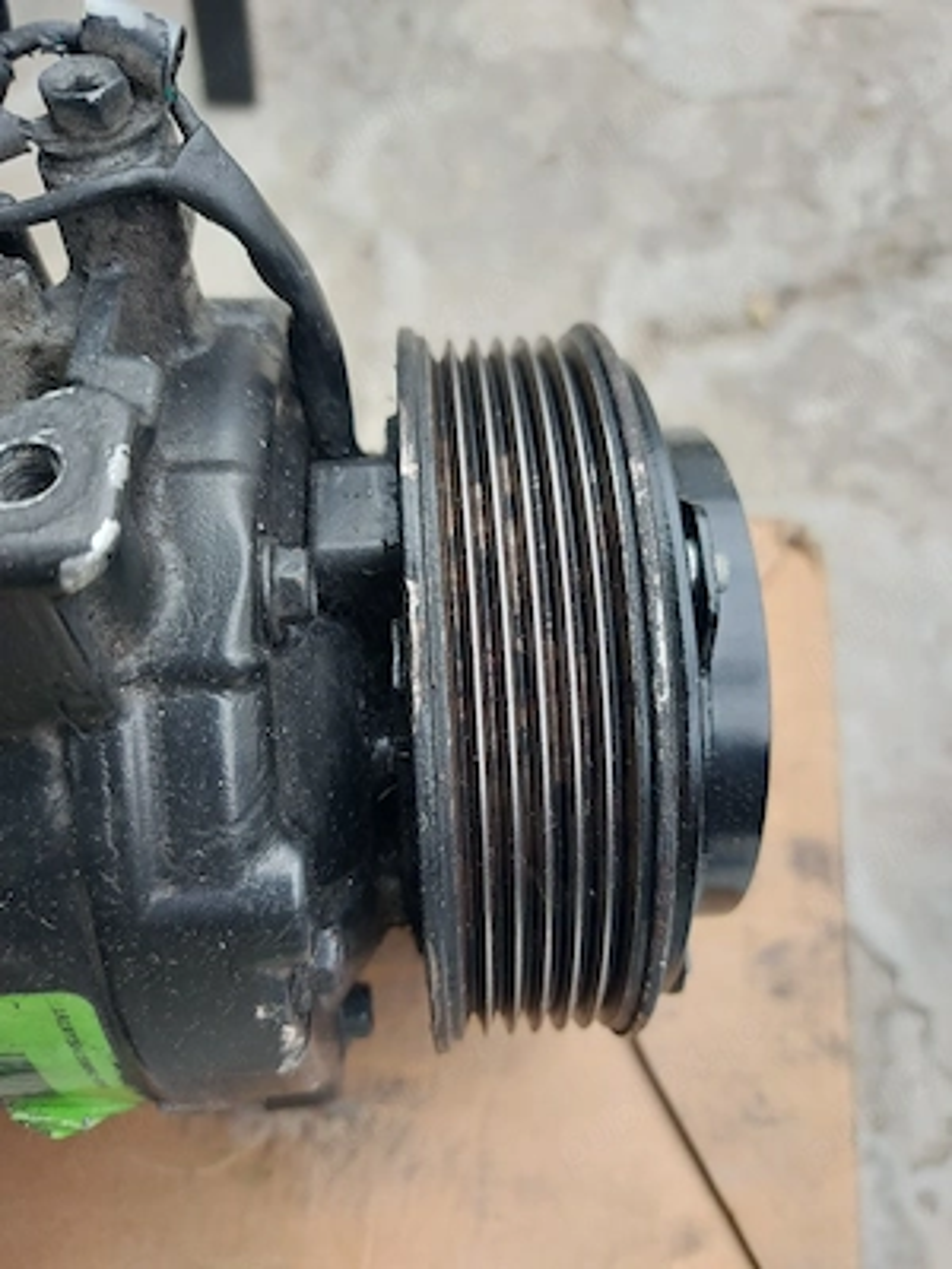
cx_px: 476
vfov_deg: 71.6
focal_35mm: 24
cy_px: 634
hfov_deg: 56.8
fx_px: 880
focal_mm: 5.23
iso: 50
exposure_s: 1/50
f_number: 1.8
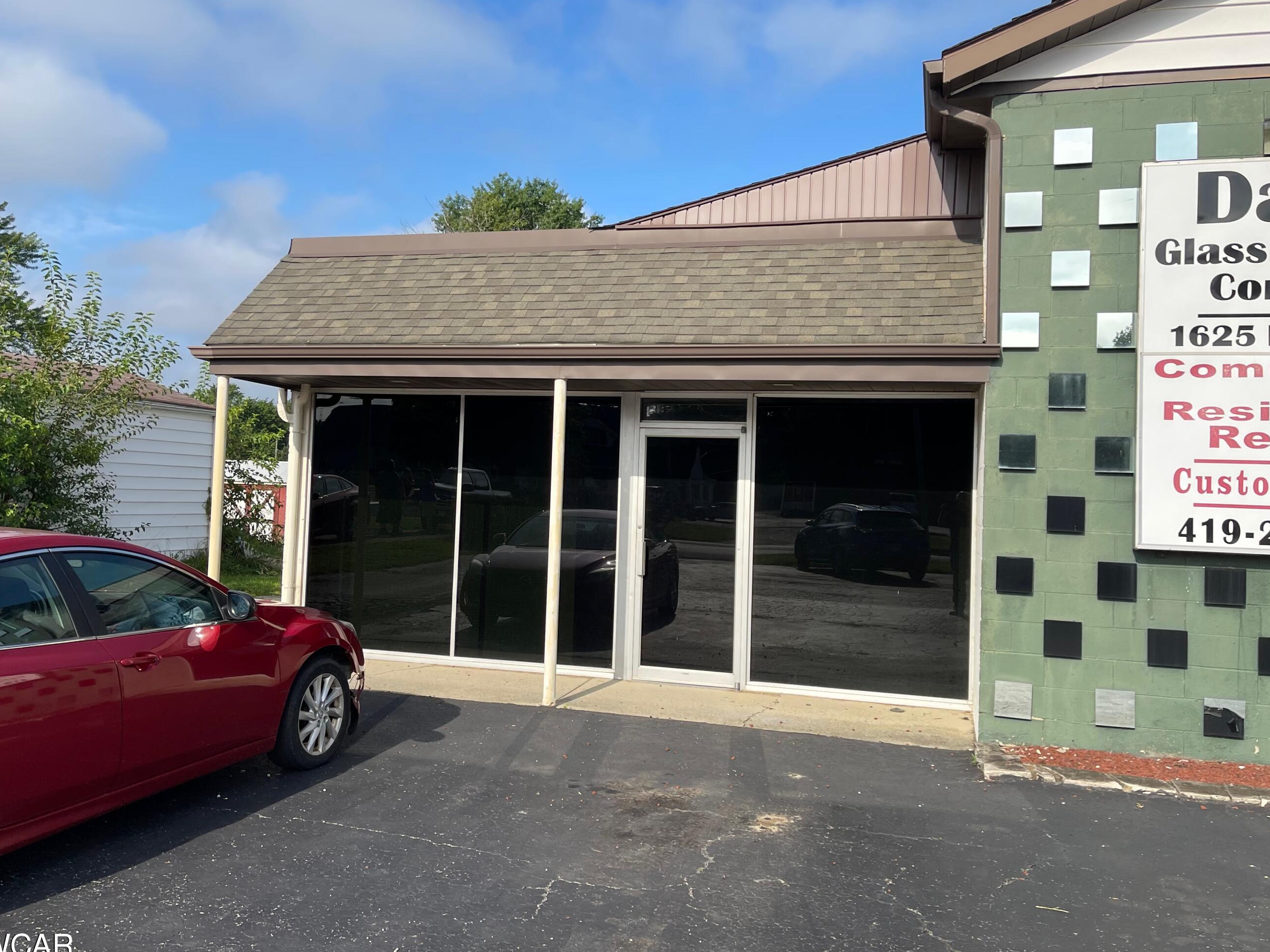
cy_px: 444
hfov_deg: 61.6
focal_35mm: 29
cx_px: 615
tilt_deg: +2.2
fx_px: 1064
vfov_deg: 48.2
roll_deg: -1.8
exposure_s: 1/3559
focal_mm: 5.1
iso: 32
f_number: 1.6
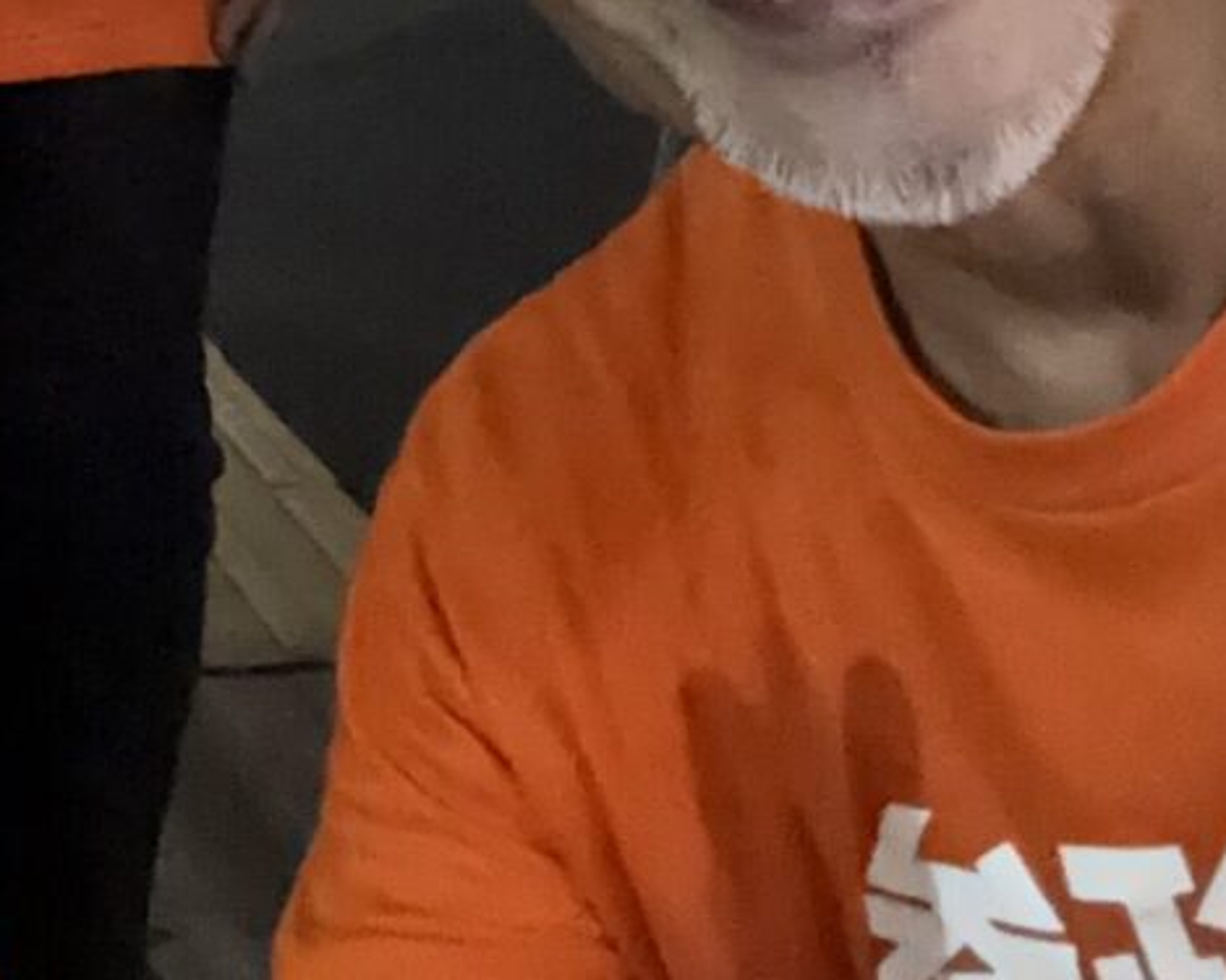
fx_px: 3555
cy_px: -797
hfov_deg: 18.3
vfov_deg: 13.9
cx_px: -356
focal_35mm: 98
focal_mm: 2.69
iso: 1000
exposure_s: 1/17
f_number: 1.9
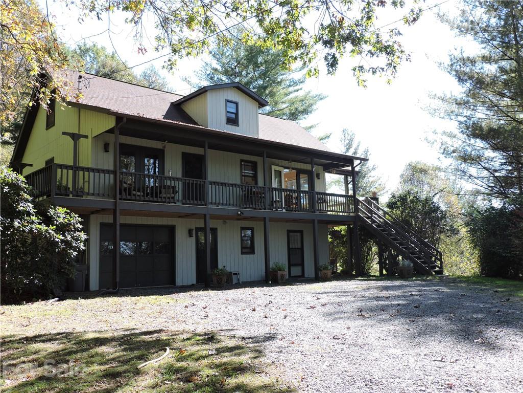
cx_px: 262
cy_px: 196
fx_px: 499
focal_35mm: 33
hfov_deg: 55.4
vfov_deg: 42.9
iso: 100
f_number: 3.2
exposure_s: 1/200
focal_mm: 5.9
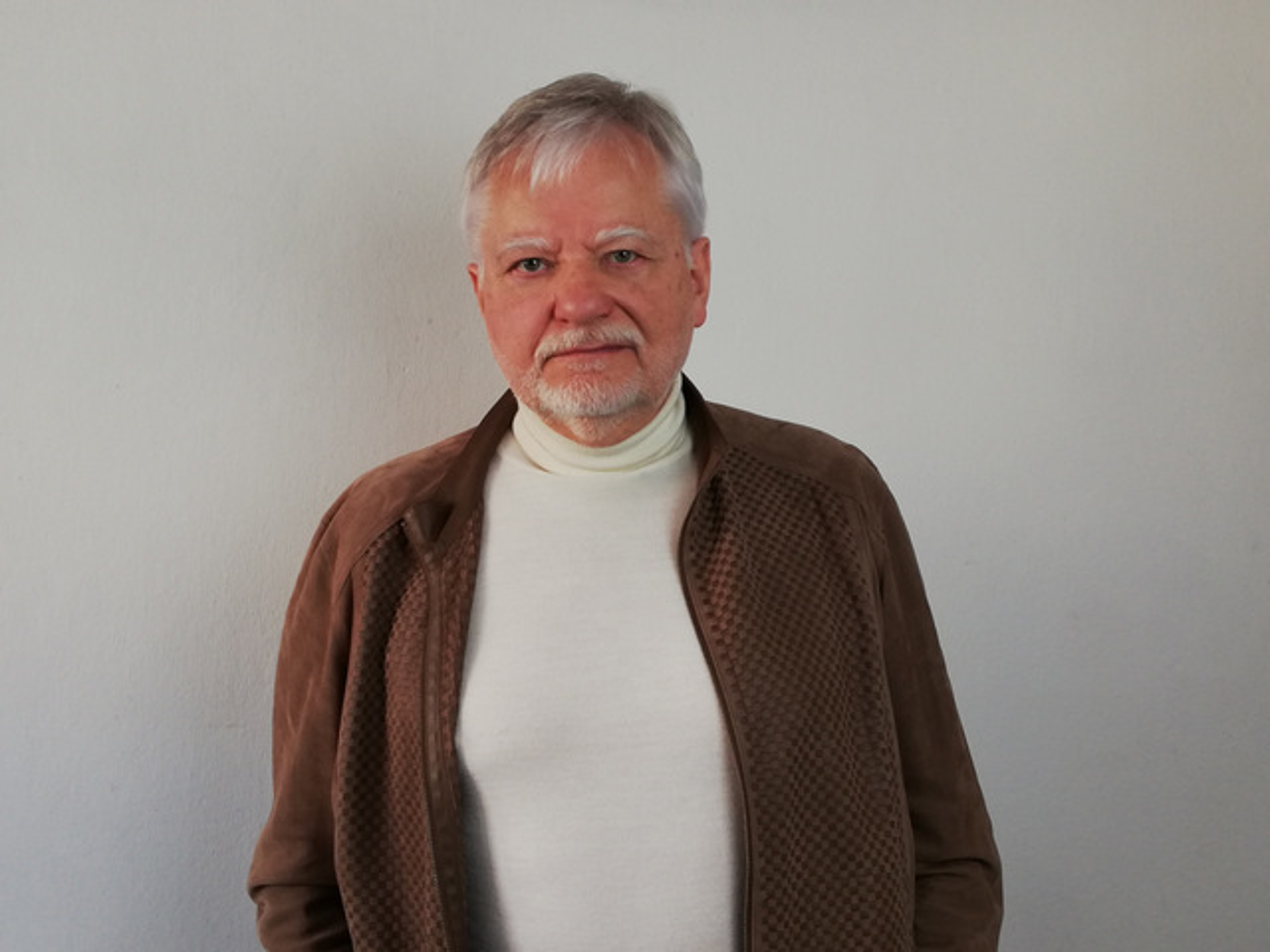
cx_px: 635
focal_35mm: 38
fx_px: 1394
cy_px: 476
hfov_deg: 49.0
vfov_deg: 37.7
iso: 50
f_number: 2.2
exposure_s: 1/50
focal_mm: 3.81
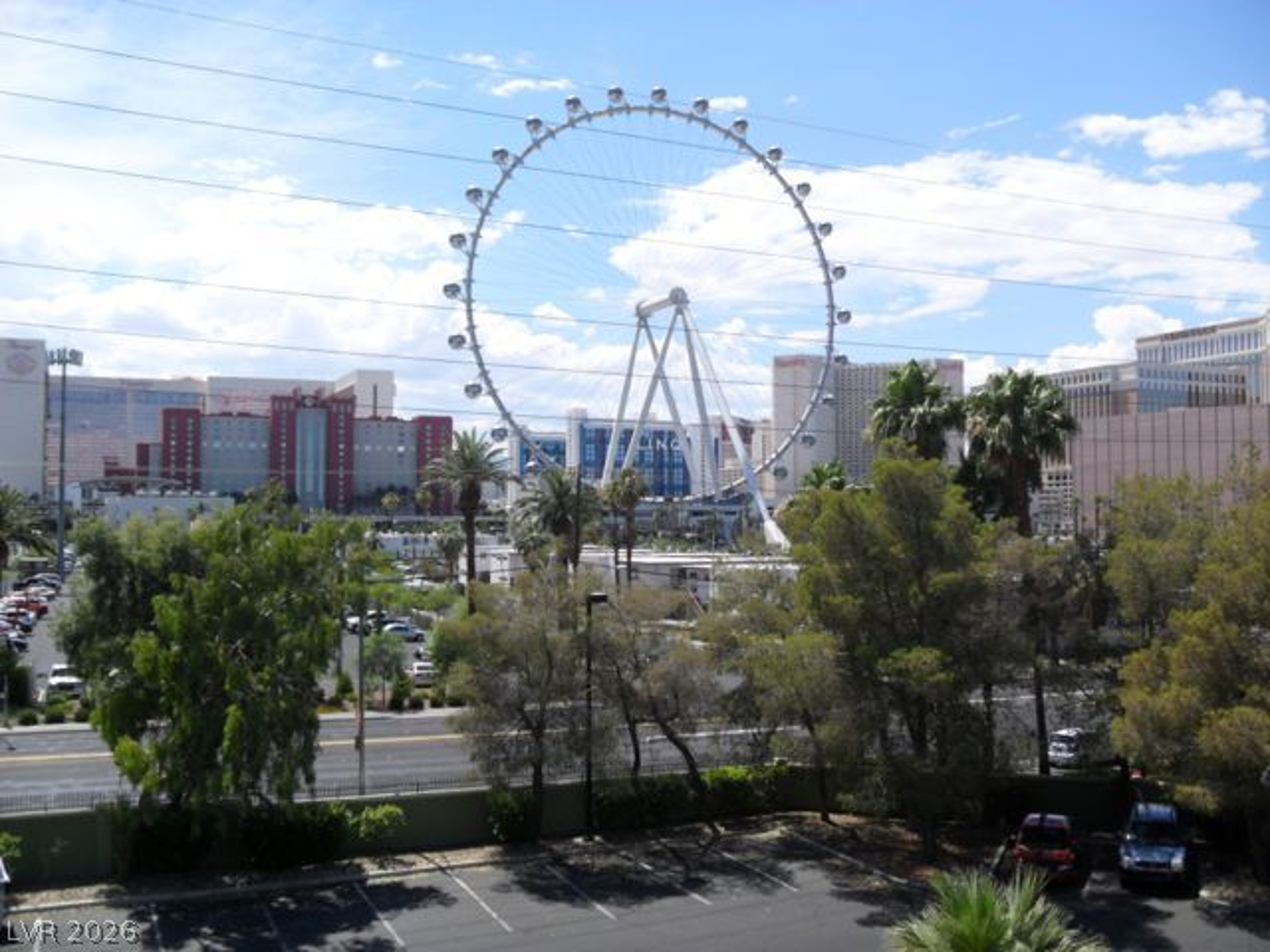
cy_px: 476
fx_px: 1284
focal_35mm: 35
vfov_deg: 40.7
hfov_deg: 52.6
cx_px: 635
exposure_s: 1/250
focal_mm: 6.3
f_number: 7.6
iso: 80
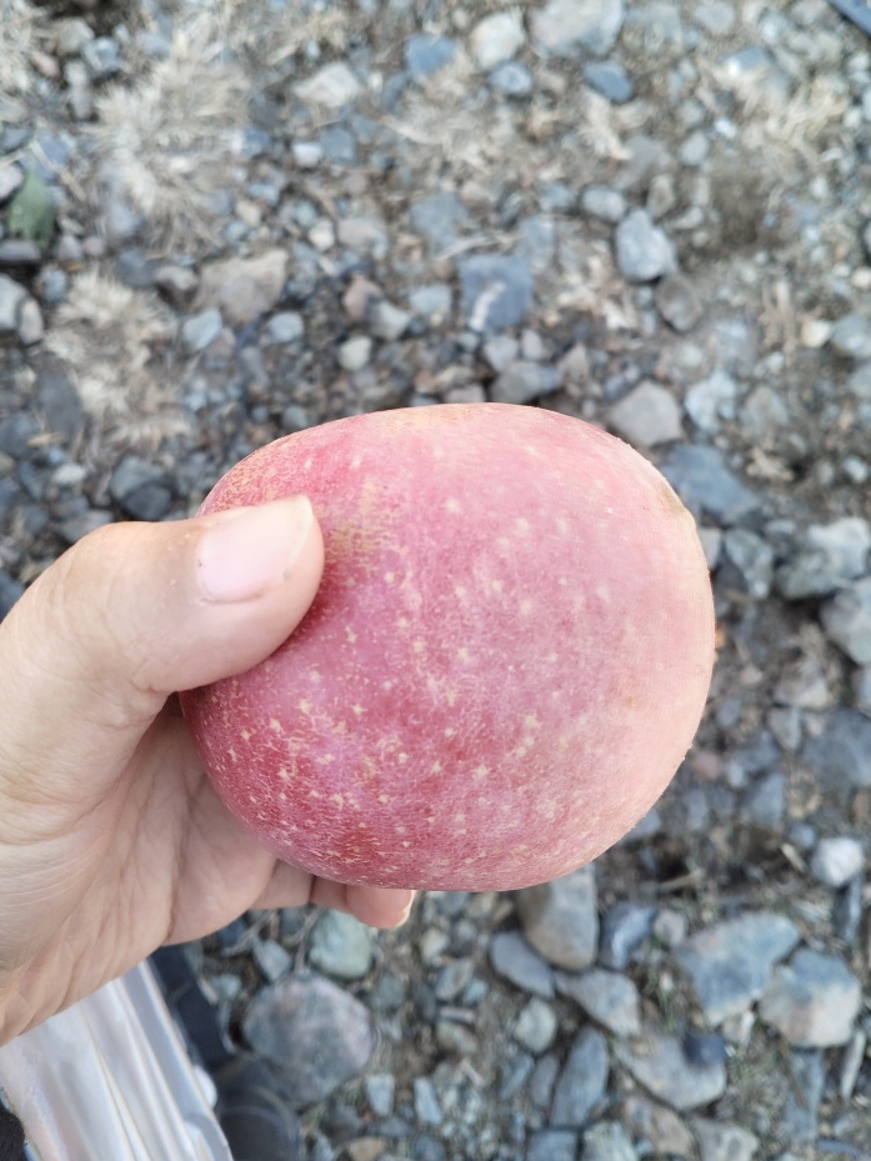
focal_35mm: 31
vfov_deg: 58.2
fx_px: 1040
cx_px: 427
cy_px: 519
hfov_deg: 45.4
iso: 388
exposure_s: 1/120
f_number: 1.8
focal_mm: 4.05
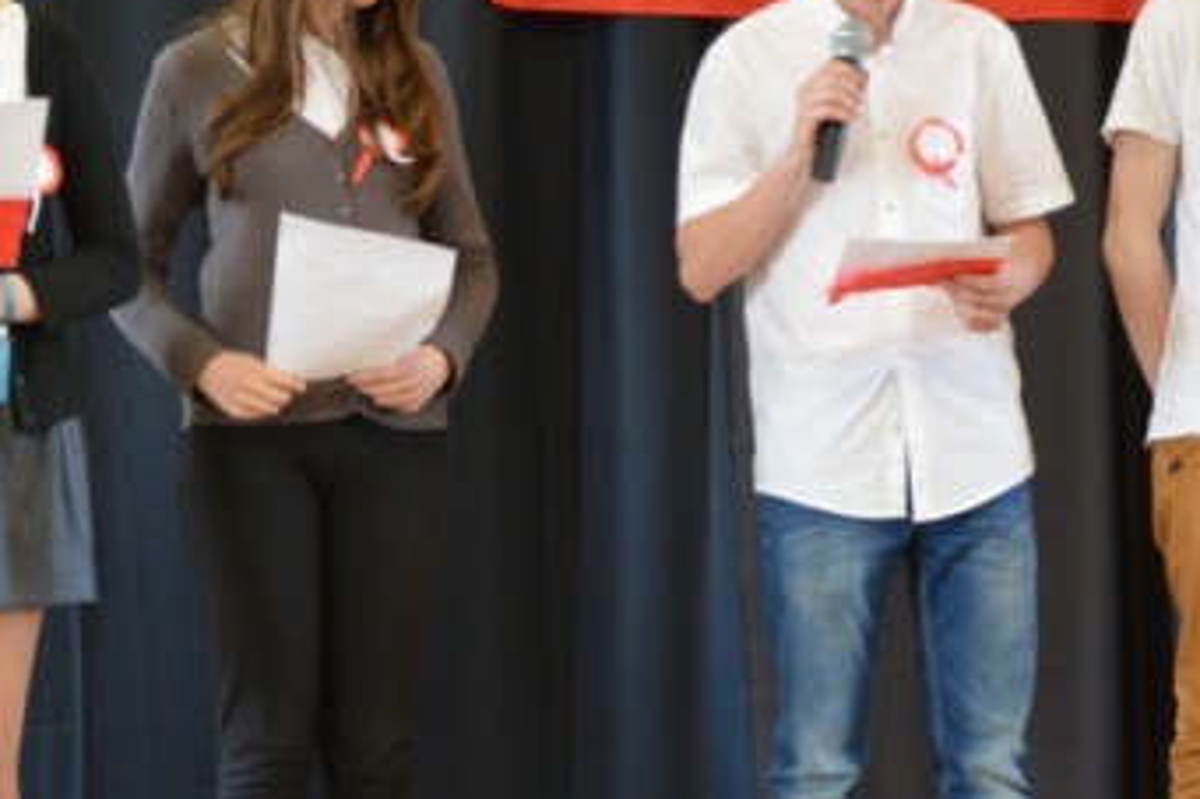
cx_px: 480
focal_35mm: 108
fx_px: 3598
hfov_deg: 18.9
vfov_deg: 12.7
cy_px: 343
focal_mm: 30
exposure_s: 1/15
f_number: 4.2
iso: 450
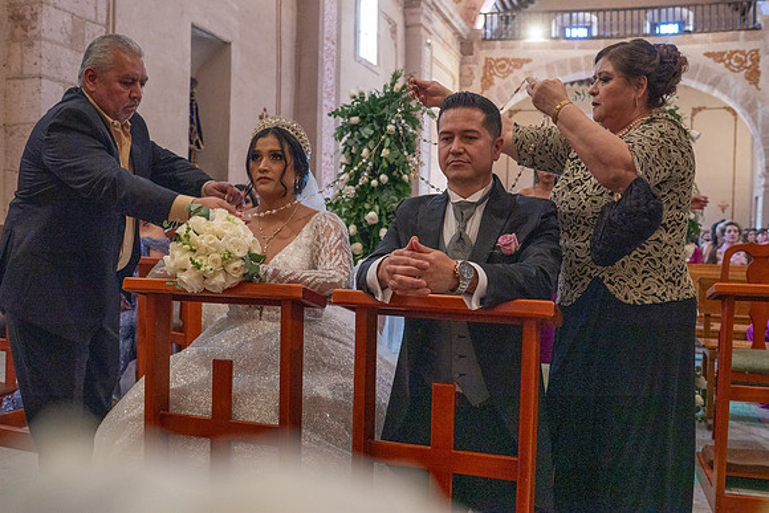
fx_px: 748
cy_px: 256
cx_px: 384
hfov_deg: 54.4
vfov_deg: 37.9
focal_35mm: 35
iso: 2500
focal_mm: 35
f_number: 5
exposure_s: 1/100
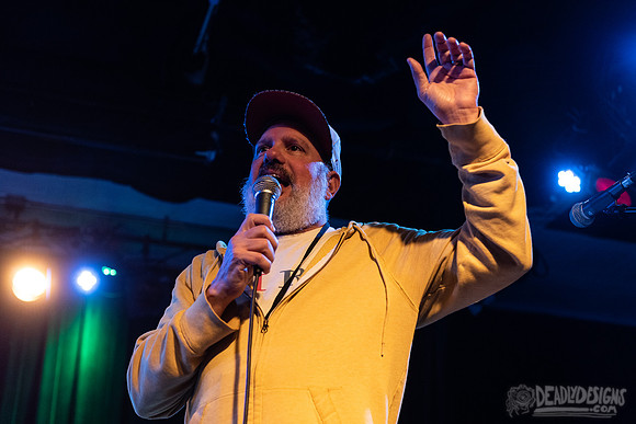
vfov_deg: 25.7
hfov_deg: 37.8
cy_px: 223
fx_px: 929
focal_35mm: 53
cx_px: 334
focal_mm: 50
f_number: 3.2
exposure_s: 1/160
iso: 2000
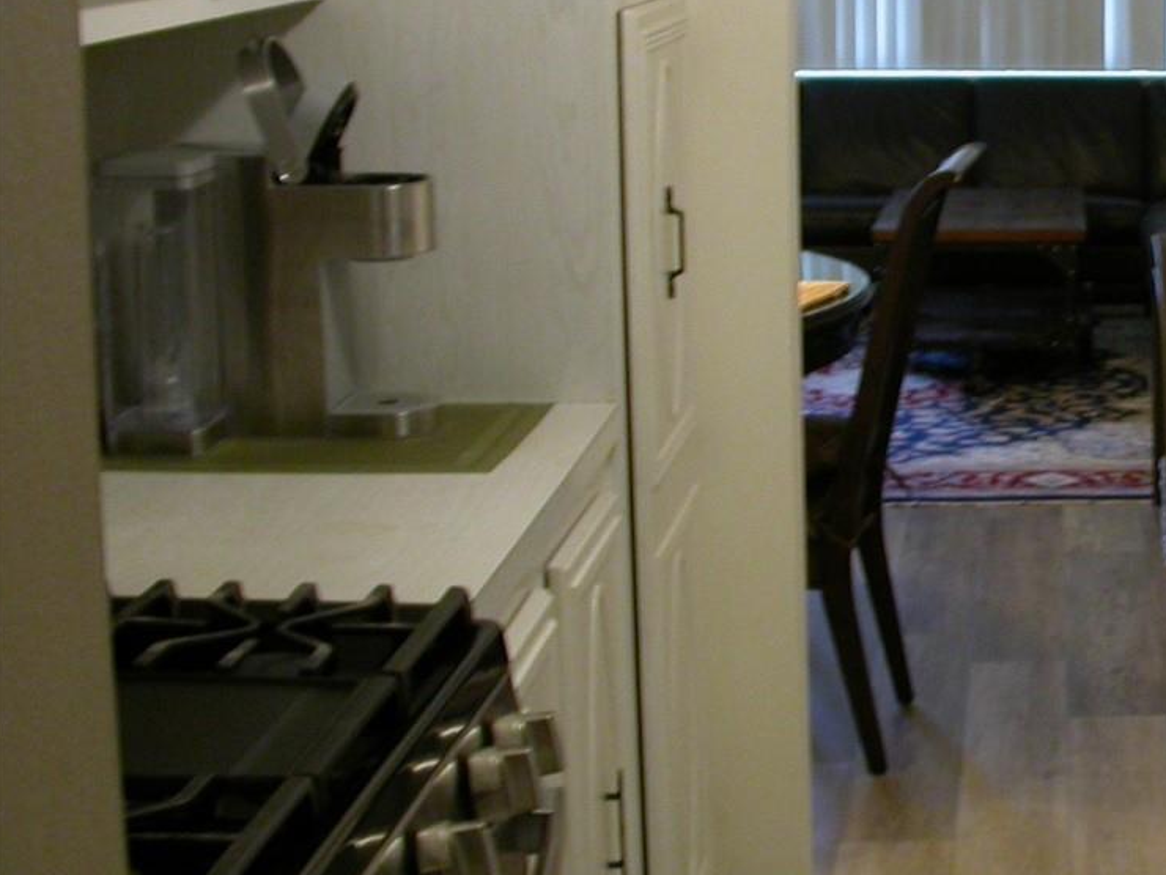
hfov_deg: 22.6
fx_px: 2763
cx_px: 1251
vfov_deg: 18.0
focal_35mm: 82
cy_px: 296
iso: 100
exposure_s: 1/20.3
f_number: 2.6
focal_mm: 7.85
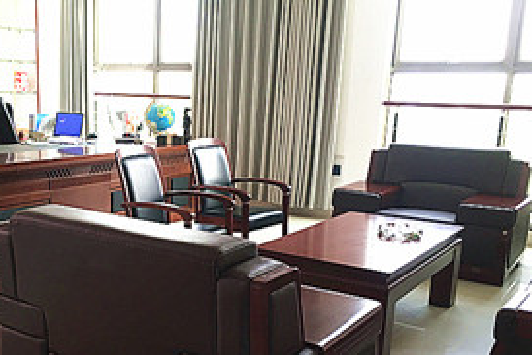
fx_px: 651
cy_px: 229
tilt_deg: -12.8
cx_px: 157
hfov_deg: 43.5
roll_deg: -0.9
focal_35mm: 44
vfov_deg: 30.4
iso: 80
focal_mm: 4.15
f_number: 2.2
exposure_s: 1/33
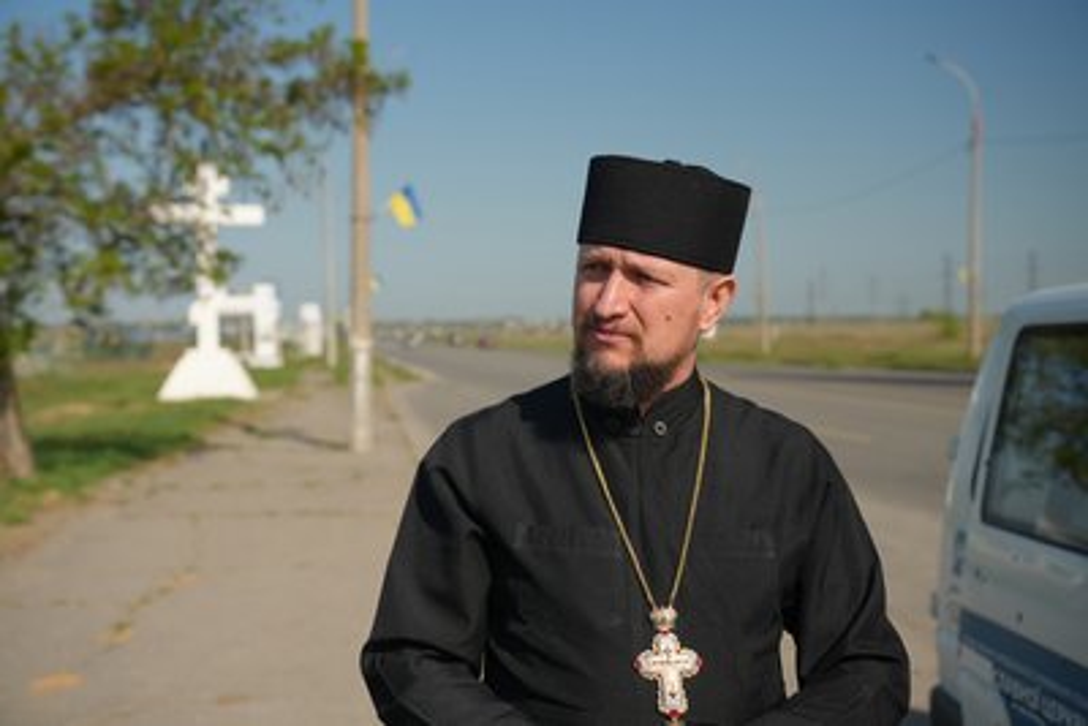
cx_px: 544
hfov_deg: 41.9
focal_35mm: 47
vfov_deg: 28.7
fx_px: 1421
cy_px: 363
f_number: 4
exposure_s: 1/200
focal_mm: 47
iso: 80
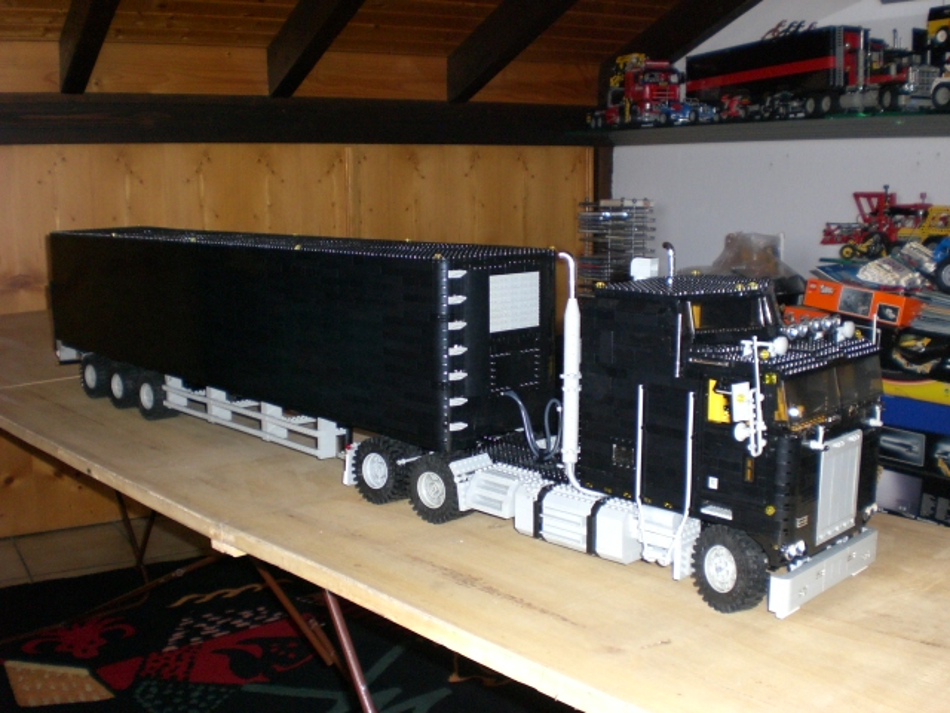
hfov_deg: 49.0
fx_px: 1043
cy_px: 356
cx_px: 475
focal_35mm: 38
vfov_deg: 37.7
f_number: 3.1
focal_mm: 6.3
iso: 200
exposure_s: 1/60
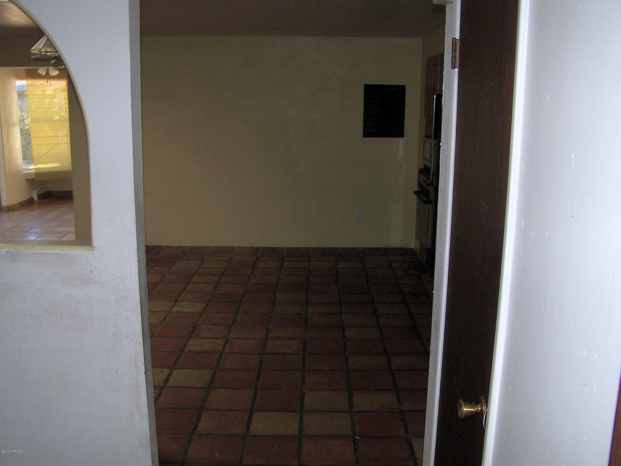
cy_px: 233
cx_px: 310
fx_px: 646
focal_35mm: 36
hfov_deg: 51.4
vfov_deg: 39.7
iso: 64
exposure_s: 1/30
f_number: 5
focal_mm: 5.85
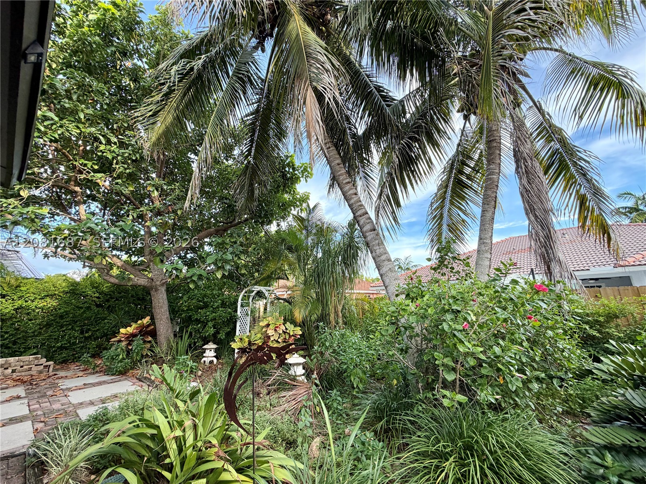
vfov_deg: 85.7
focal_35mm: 14
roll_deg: +2.4
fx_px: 261
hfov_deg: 102.1
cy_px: 242
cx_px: 323
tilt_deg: +13.3
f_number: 2.2
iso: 50
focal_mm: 2.22
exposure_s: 1/121
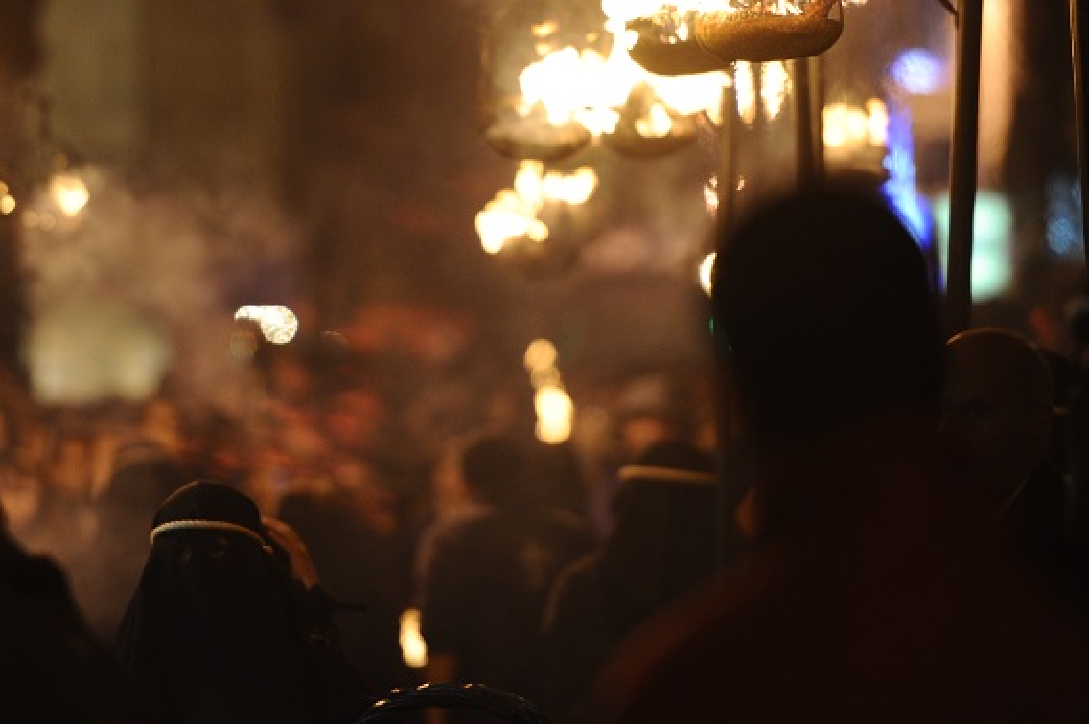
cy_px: 208
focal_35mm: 300
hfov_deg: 6.9
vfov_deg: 4.6
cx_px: 472
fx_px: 9069
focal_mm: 200
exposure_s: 1/80
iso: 1600
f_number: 2.8
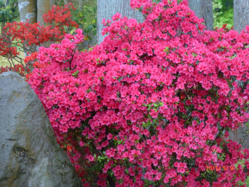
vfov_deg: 7.5
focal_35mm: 199
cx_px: 124
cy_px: 94
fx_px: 1431
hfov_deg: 9.9
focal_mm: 35.6
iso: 400
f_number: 5.5
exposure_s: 1/30
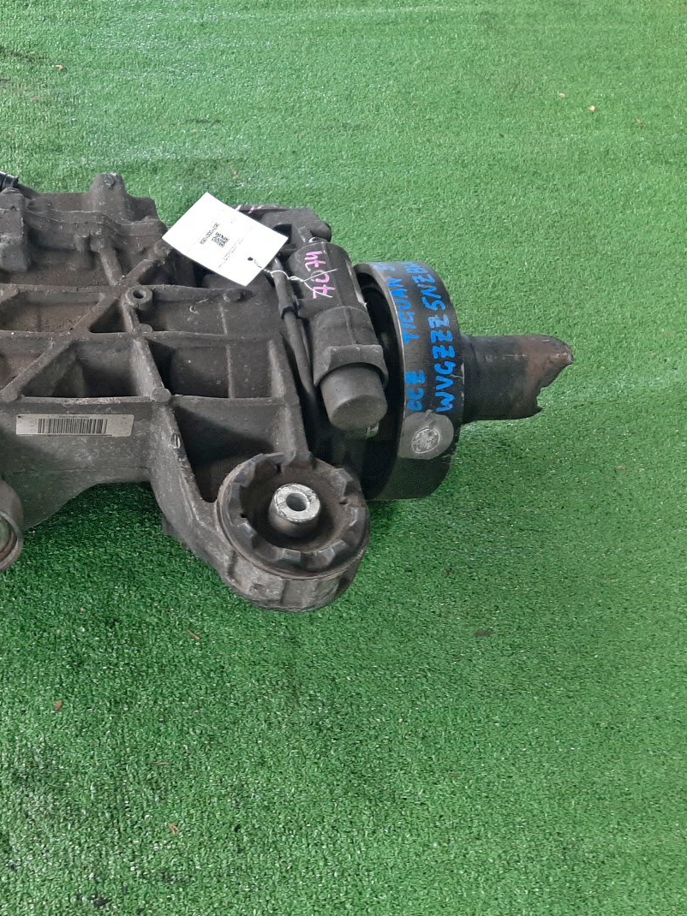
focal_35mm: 35
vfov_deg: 52.6
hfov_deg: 38.0
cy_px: 460
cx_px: 73
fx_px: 927
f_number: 1.7
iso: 154
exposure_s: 1/50
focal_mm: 3.93
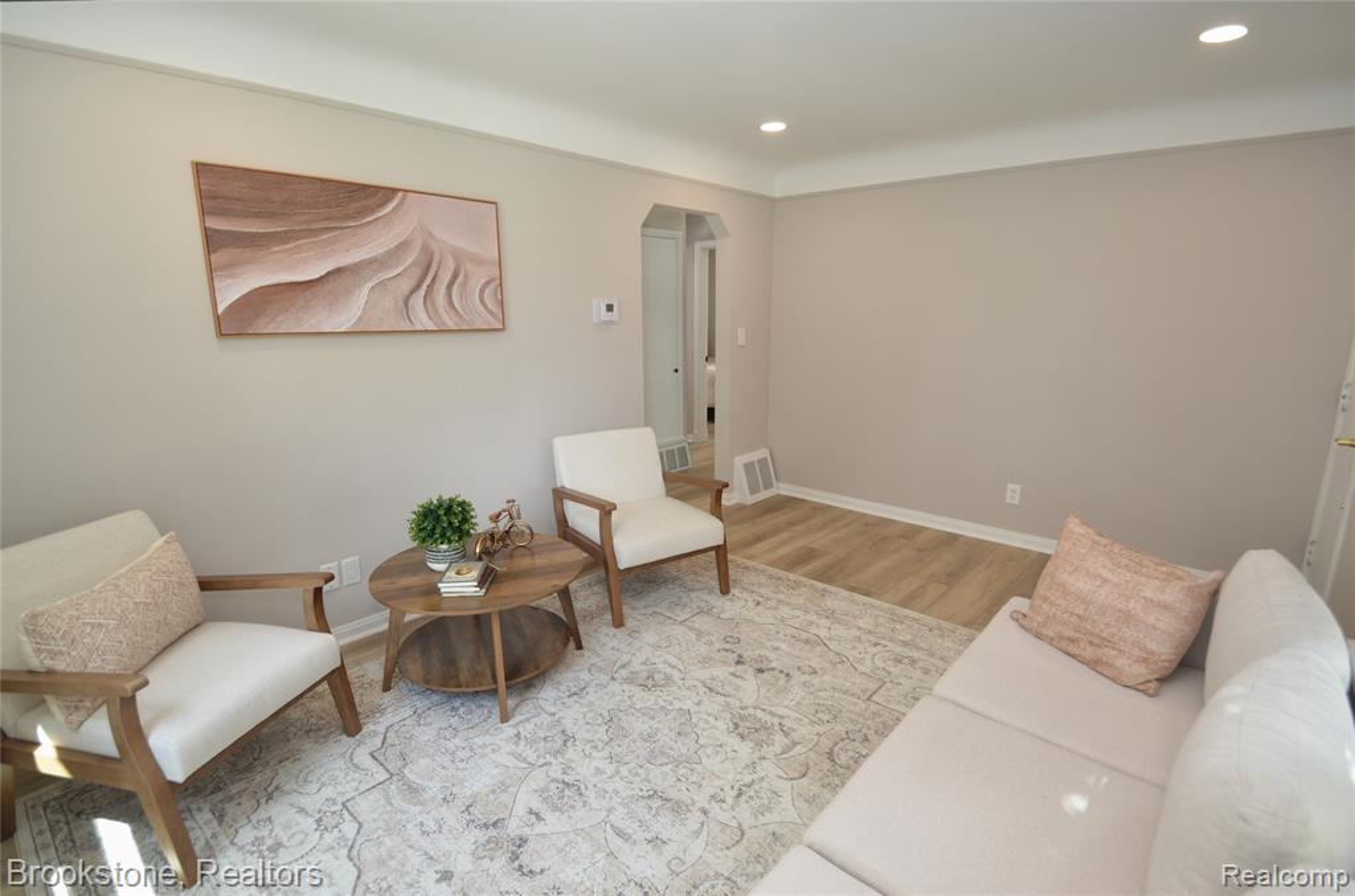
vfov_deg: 71.7
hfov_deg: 95.1
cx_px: 678
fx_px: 619
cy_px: 448
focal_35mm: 16
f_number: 5
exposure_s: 1/100
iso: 400
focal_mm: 11
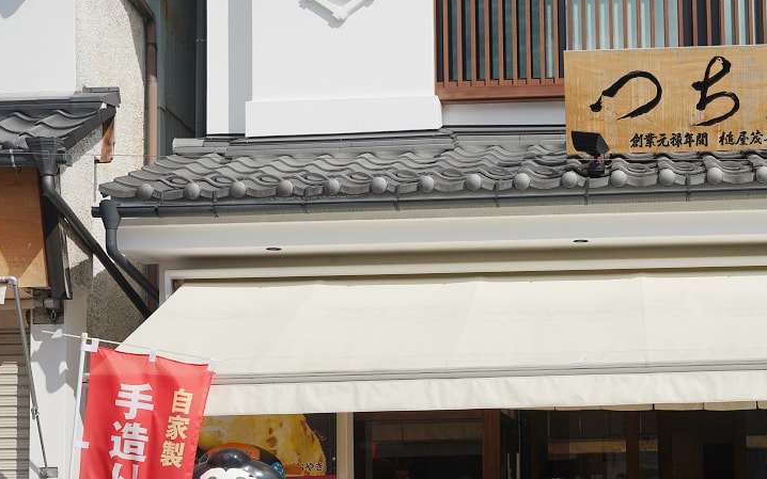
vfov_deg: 20.3
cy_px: 411
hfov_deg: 32.0
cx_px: 561
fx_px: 1317
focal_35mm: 63
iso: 100
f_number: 6.3
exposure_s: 1/400
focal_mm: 37
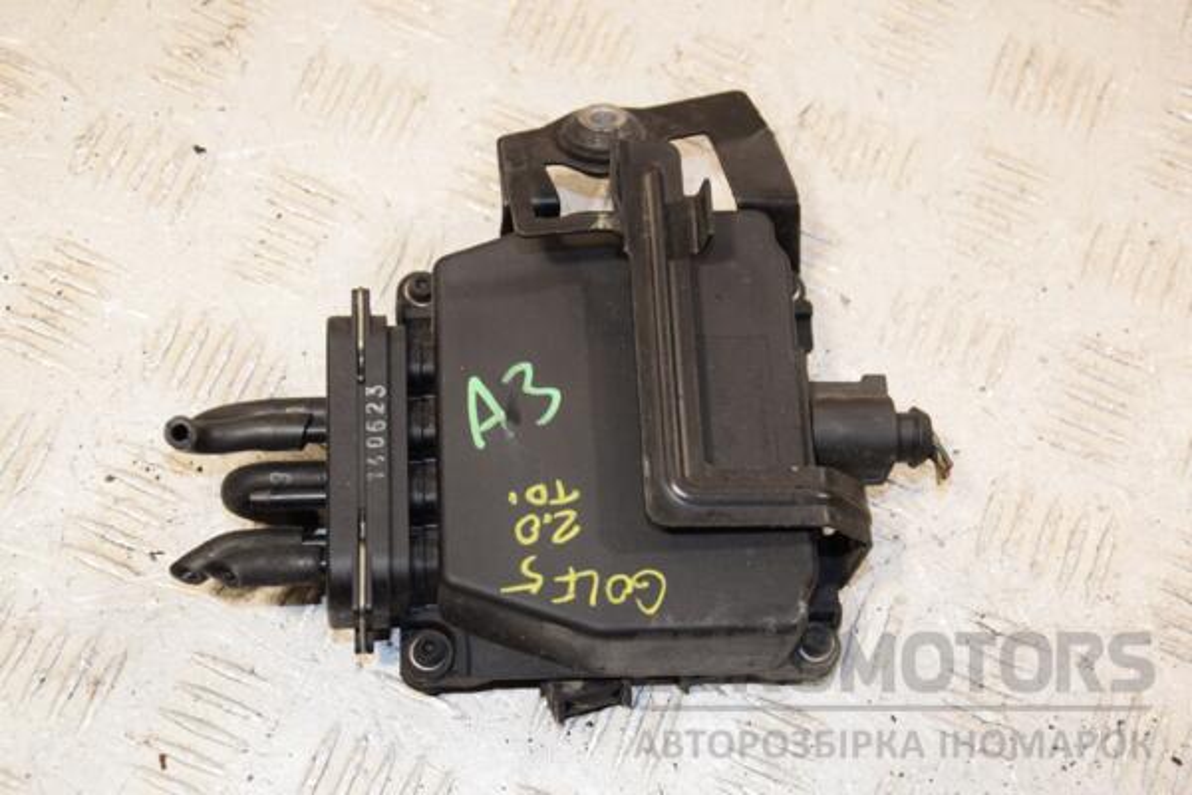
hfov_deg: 29.9
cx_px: 596
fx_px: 2235
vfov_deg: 20.2
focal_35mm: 68
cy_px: 398
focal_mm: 45
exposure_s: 1/125
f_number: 5.6
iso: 450
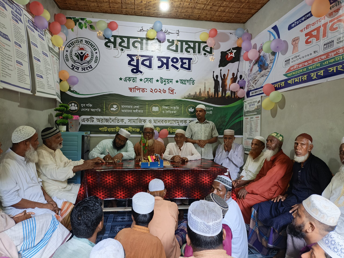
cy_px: 129
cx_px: 172
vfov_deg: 58.9
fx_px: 229
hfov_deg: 73.9
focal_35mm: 23
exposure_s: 1/50
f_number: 1.79
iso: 322
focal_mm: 4.71
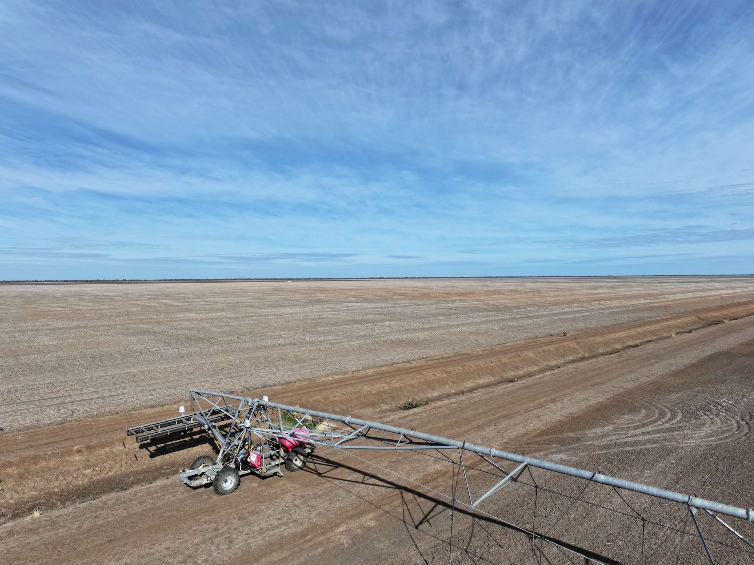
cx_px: 377
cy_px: 282
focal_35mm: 24
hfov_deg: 71.6
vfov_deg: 56.8
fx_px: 523
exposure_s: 1/320
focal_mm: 12.29
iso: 100
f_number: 2.8
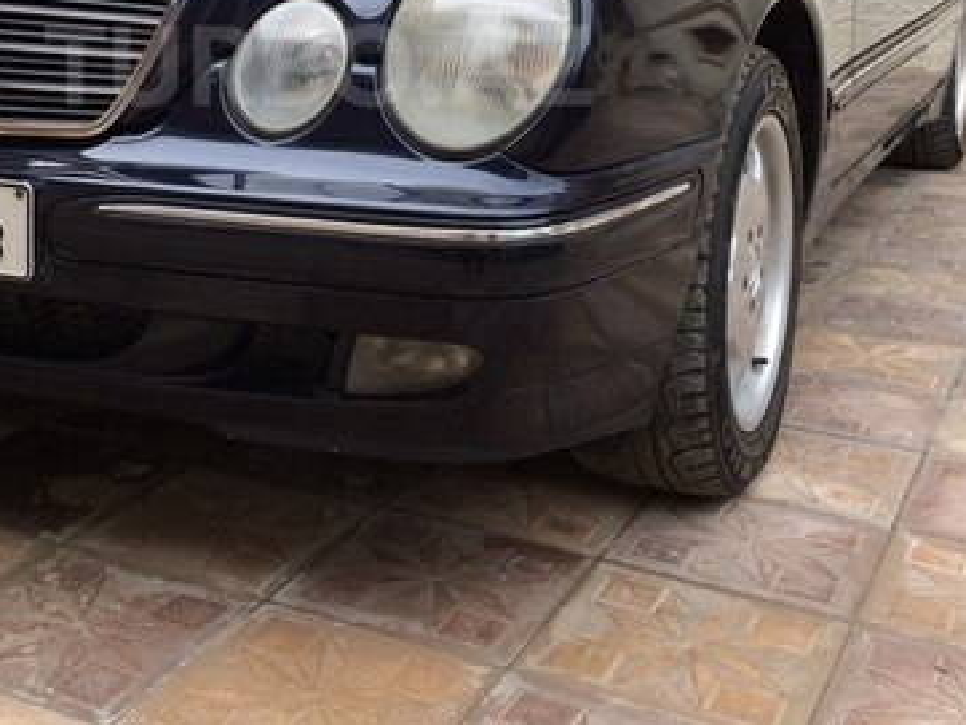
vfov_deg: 26.6
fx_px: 1480
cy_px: 66
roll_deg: -1.2
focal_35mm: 53
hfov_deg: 35.8
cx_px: 318
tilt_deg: -7.5
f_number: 2.2
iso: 32
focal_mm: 4.15
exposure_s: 1/195
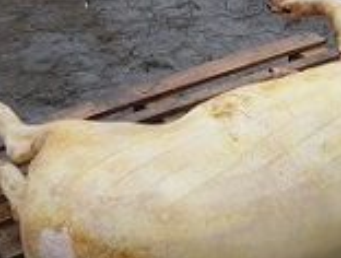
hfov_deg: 24.5
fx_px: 771
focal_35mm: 78
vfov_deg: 18.9
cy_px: 195
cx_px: 277
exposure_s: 1/200
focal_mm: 5.5
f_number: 2.8
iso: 100
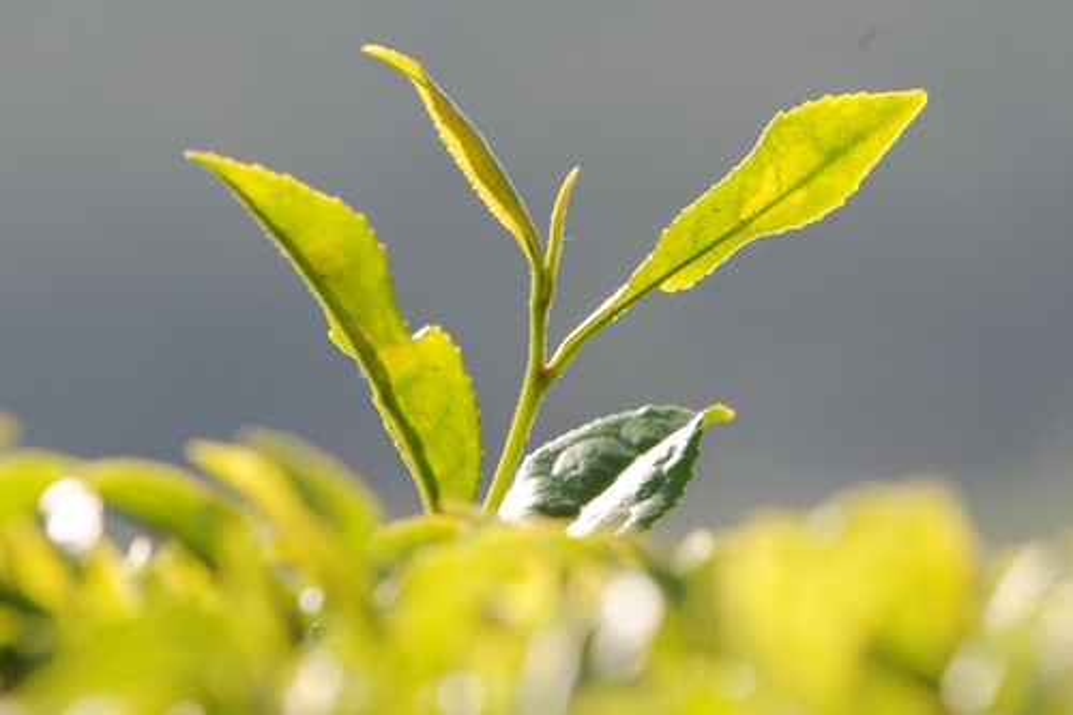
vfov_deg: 6.9
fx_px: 5959
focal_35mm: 200
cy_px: 358
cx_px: 536
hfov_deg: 10.3
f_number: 9
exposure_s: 1/320
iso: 250
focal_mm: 200
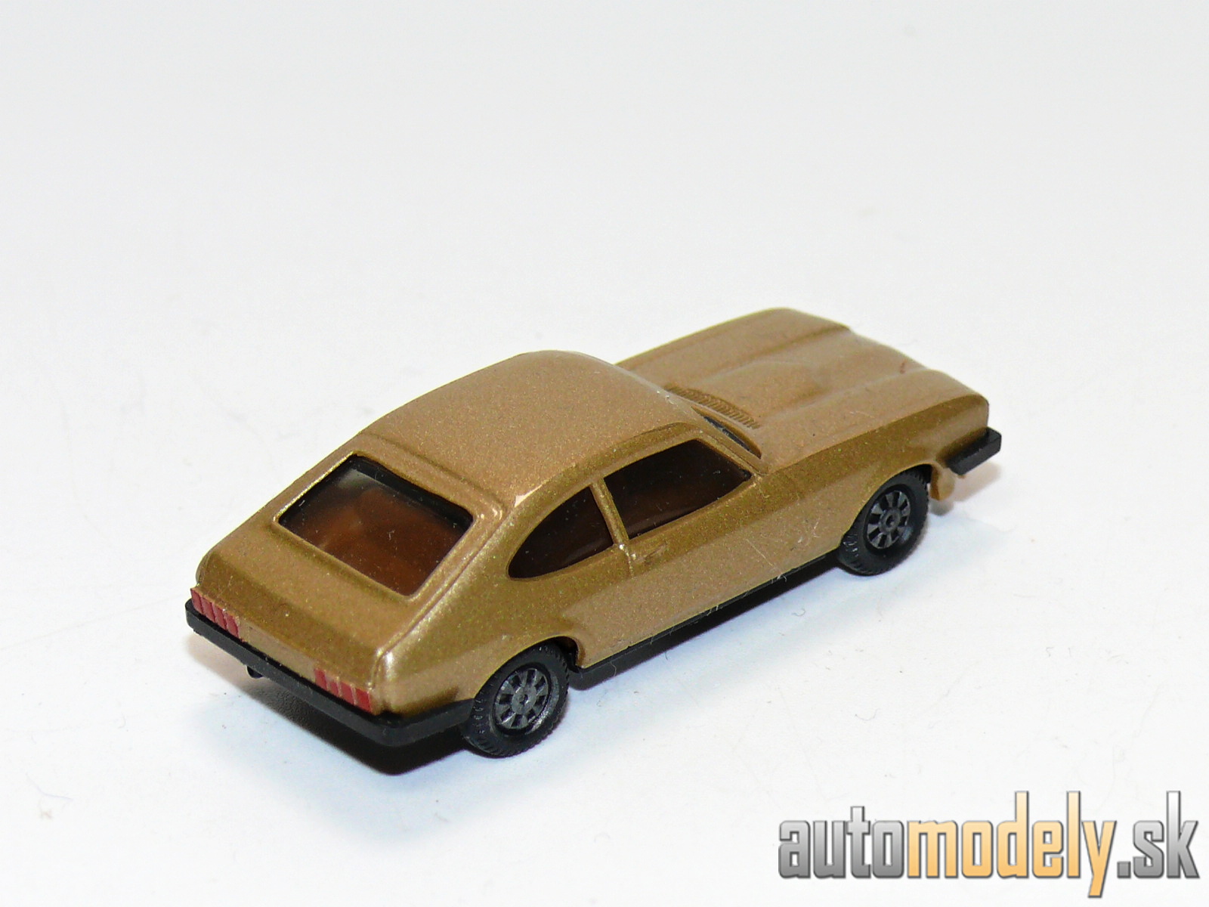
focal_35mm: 143
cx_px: 604
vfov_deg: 10.4
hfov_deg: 13.8
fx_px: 4994
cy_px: 454
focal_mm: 16.9
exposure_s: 1/30
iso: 100
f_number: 4
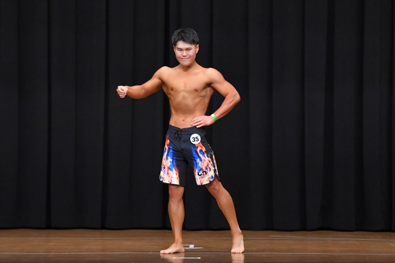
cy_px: 132
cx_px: 198
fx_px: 2632
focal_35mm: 240
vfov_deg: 5.7
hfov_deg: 8.6
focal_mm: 160
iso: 8000
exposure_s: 1/400
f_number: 5.6
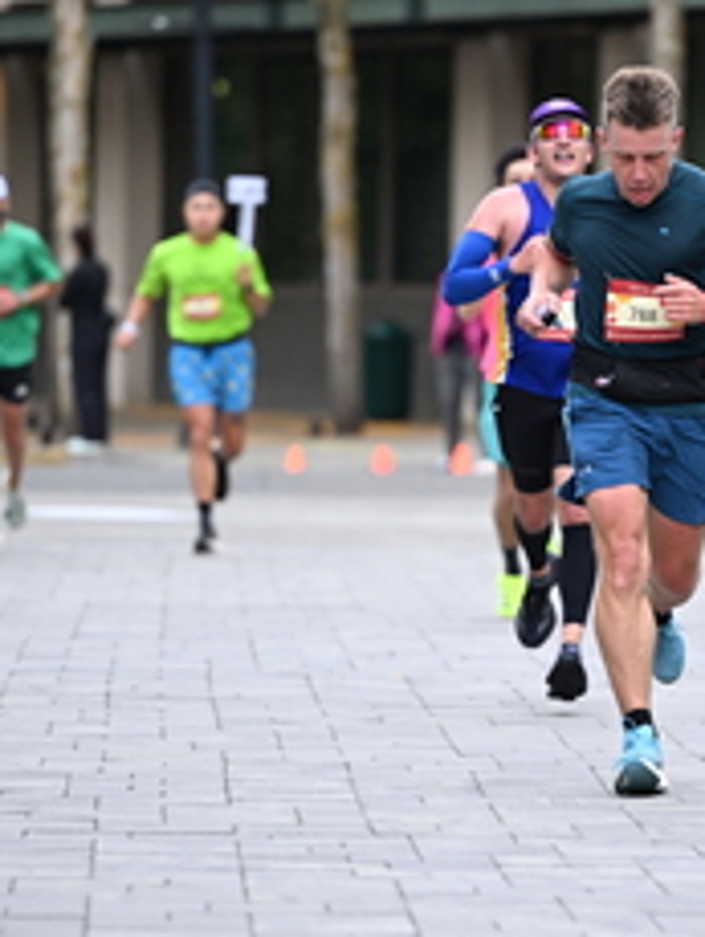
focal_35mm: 402
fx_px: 10896
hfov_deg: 3.7
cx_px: 617
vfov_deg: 4.9
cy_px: 407
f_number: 2.8
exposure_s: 1/1600
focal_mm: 175
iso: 1000
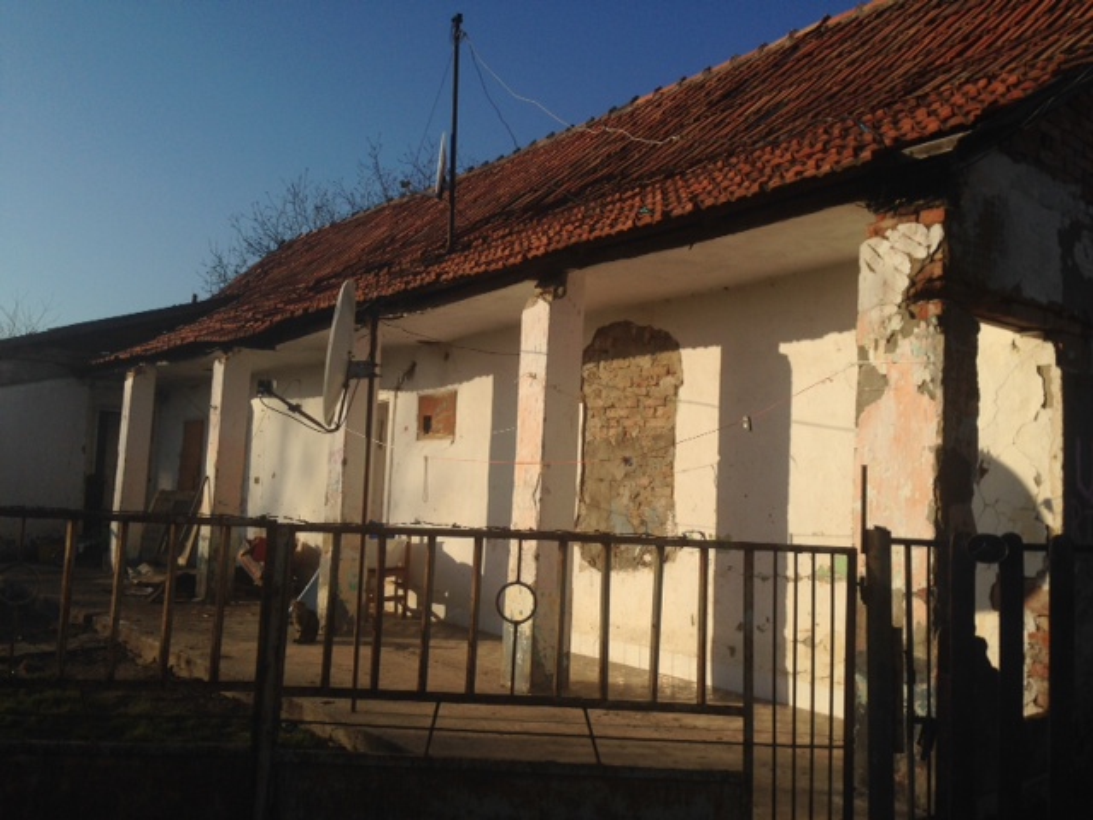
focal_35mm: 33
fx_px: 1042
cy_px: 410
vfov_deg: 42.9
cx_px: 546
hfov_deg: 55.4
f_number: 2.4
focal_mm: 4.12
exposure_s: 1/3012
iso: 50
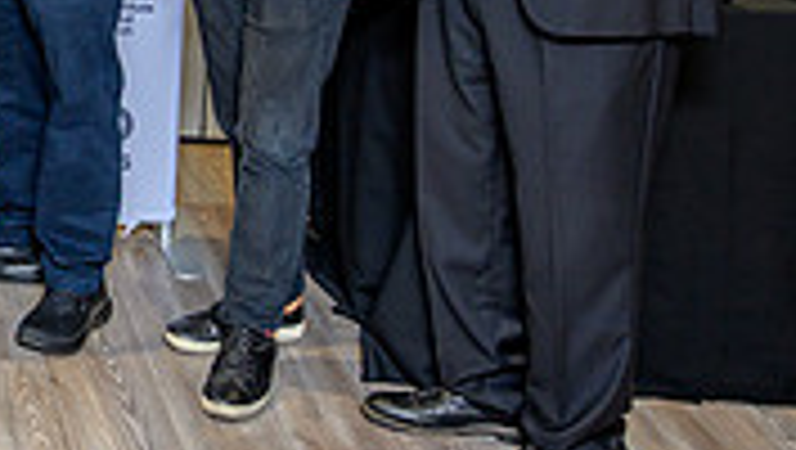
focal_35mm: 84
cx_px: -342
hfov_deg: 21.8
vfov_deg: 13.6
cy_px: -218
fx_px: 1775
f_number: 4
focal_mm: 24
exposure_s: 1/200
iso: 1000
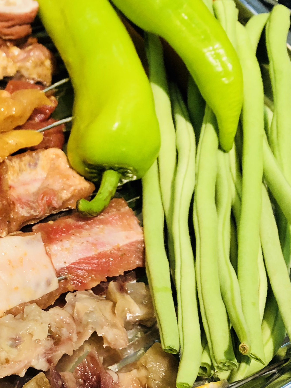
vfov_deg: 30.2
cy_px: 164
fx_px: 717
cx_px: 6
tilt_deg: -53.8
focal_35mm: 64
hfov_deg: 22.2
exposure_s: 1/25
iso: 32
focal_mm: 3.99
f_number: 1.8
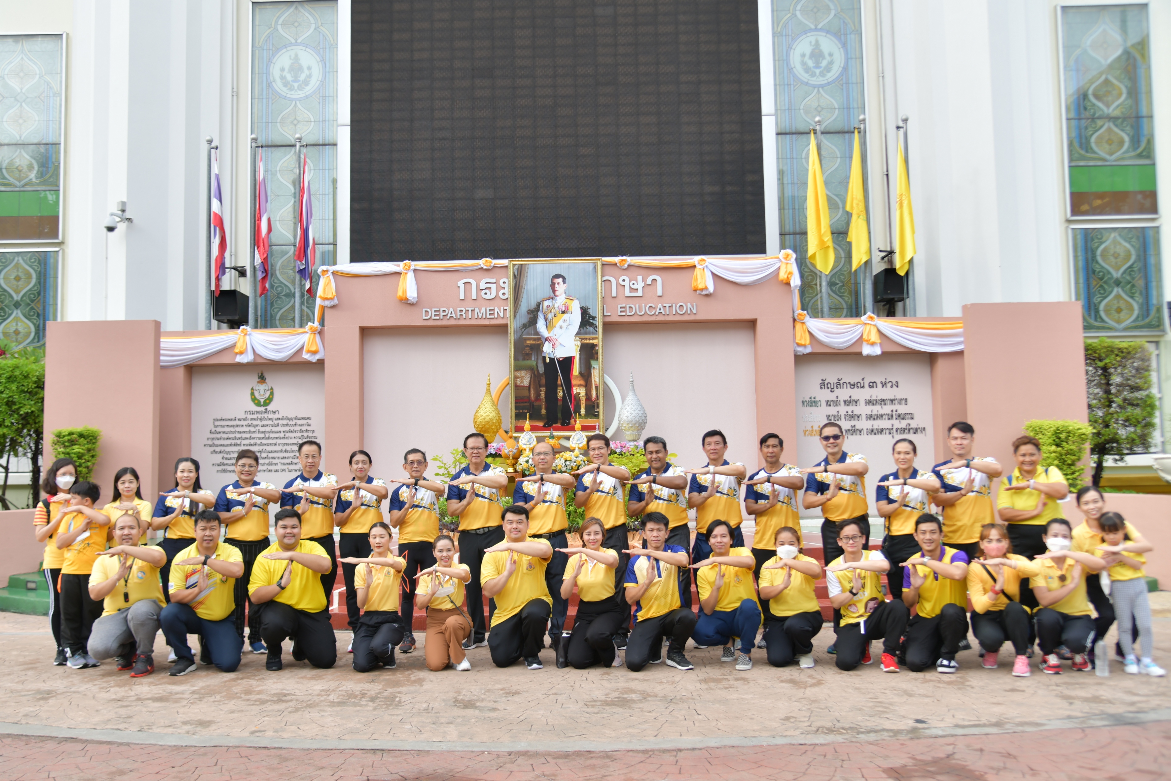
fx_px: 976
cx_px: 586
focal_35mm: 30
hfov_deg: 61.9
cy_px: 390
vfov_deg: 43.6
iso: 100
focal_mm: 30
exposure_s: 1/250
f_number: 4
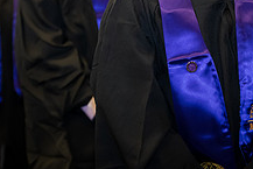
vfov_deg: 5.0
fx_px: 1913
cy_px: -31
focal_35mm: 272
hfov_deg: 7.5
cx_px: 241
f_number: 4
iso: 2000
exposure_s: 1/200
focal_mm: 102
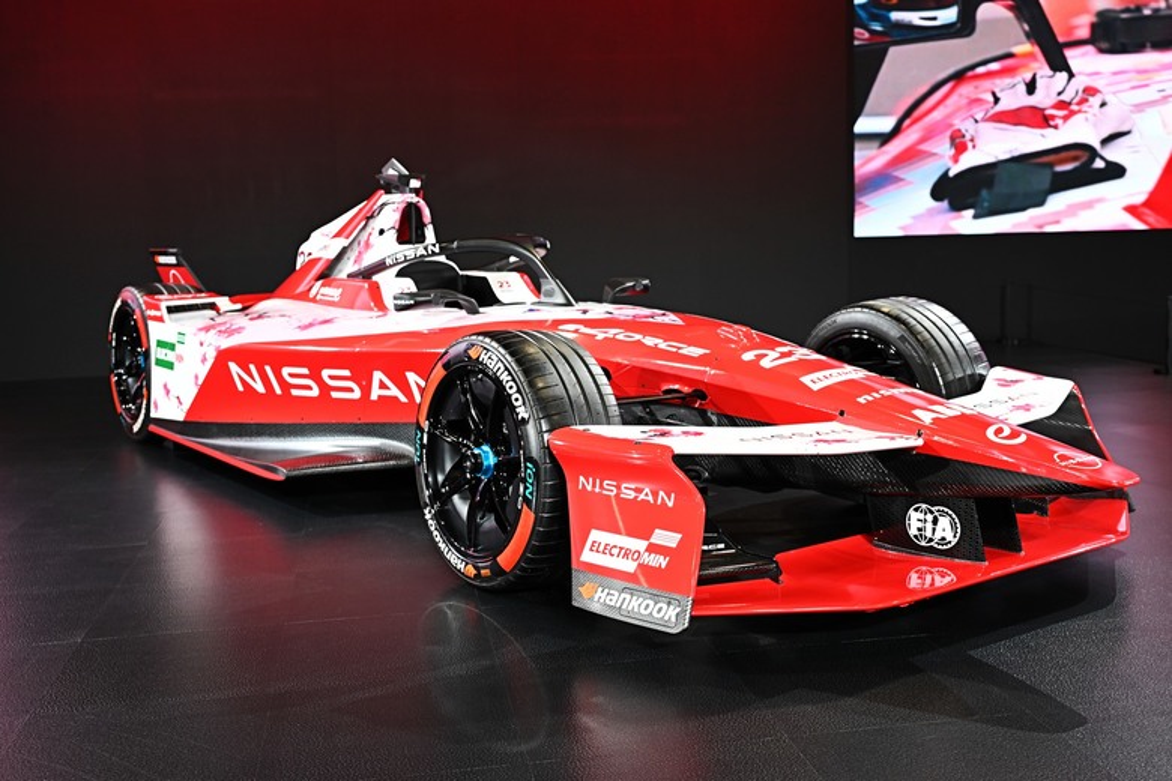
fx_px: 1270
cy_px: 390
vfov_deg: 34.2
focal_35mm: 39
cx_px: 586
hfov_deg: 49.6
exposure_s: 1/60
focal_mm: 39
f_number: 4.5
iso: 500
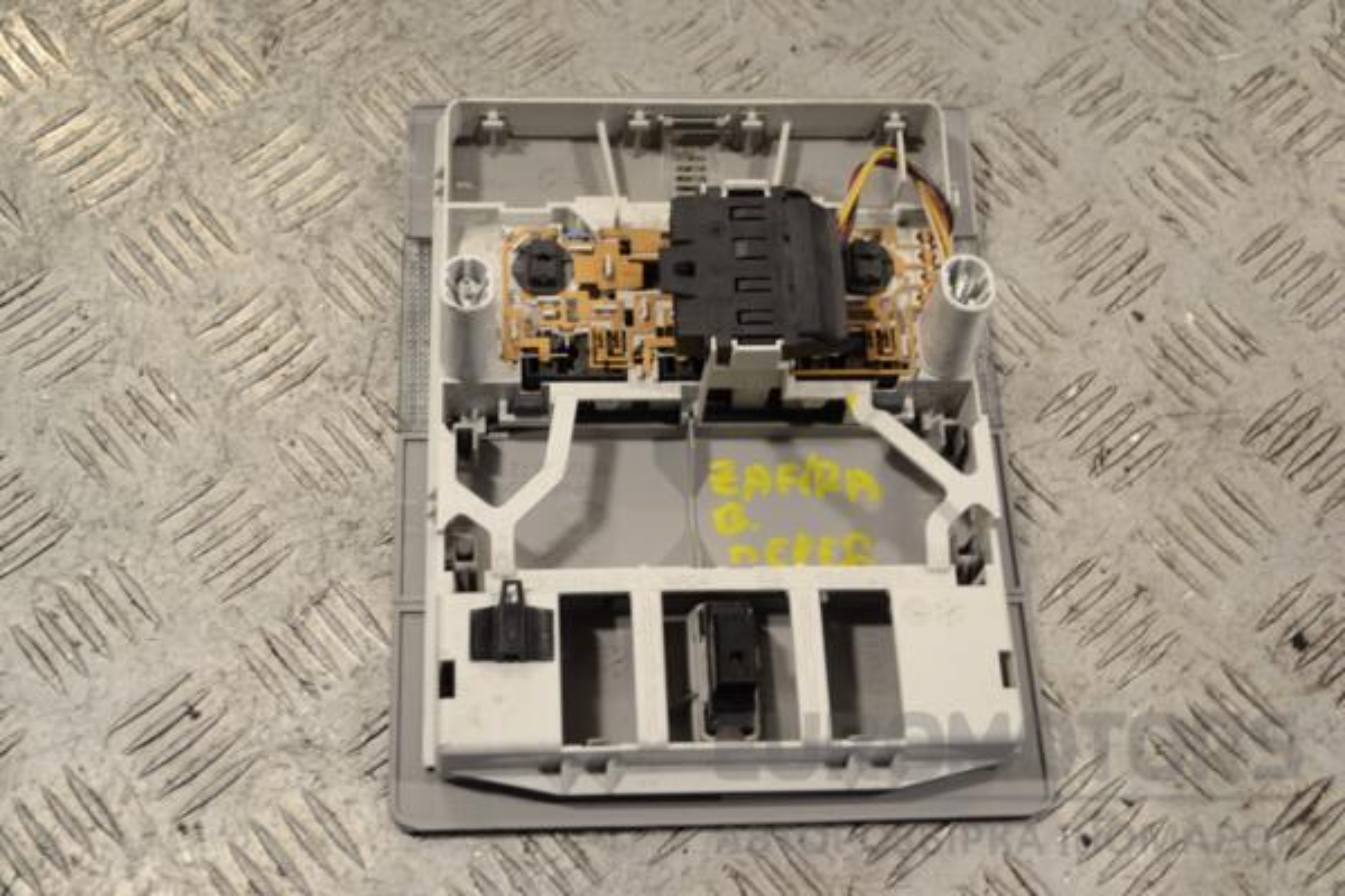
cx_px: 672
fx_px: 1961
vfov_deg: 25.8
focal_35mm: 52
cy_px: 448
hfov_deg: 37.9
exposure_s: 1/40
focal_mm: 35
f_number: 5
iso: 100
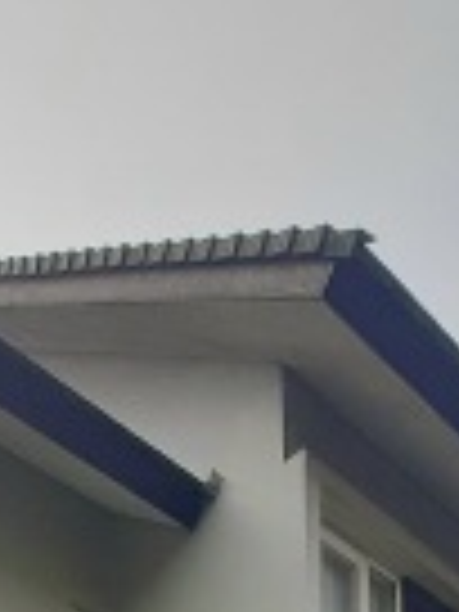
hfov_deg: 32.7
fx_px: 778
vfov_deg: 24.7
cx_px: 173
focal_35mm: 44
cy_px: 1030
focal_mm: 1.42
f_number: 2.2
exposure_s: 1/909
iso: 40
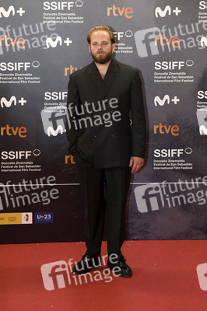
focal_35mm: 70
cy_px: 156
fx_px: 605
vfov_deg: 28.9
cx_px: 104
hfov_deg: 19.4
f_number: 4
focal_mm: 70
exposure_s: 1/500
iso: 640
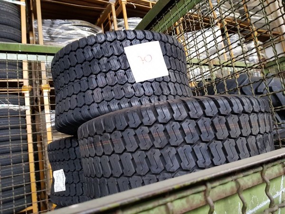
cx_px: 142
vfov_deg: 53.1
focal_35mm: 26
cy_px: 107
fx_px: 214
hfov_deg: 67.3
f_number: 1.7
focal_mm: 4.2
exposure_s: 1/33
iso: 250
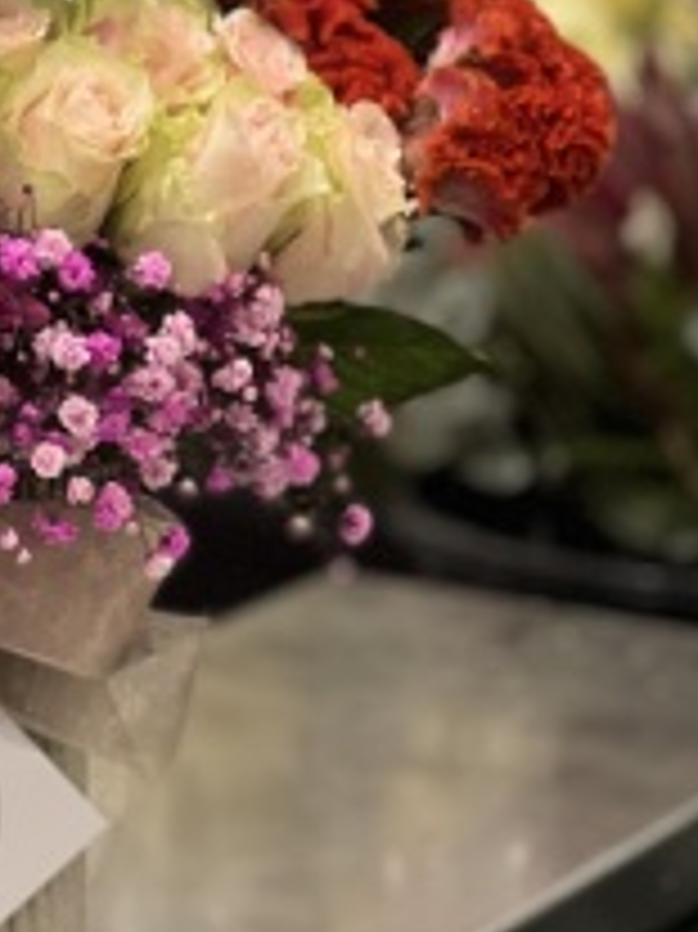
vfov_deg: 8.8
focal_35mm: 223
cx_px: -288
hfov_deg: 6.6
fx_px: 6002
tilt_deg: -7.3
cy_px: 77
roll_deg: -1.5
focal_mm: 9
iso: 200
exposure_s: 1/33
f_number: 2.8
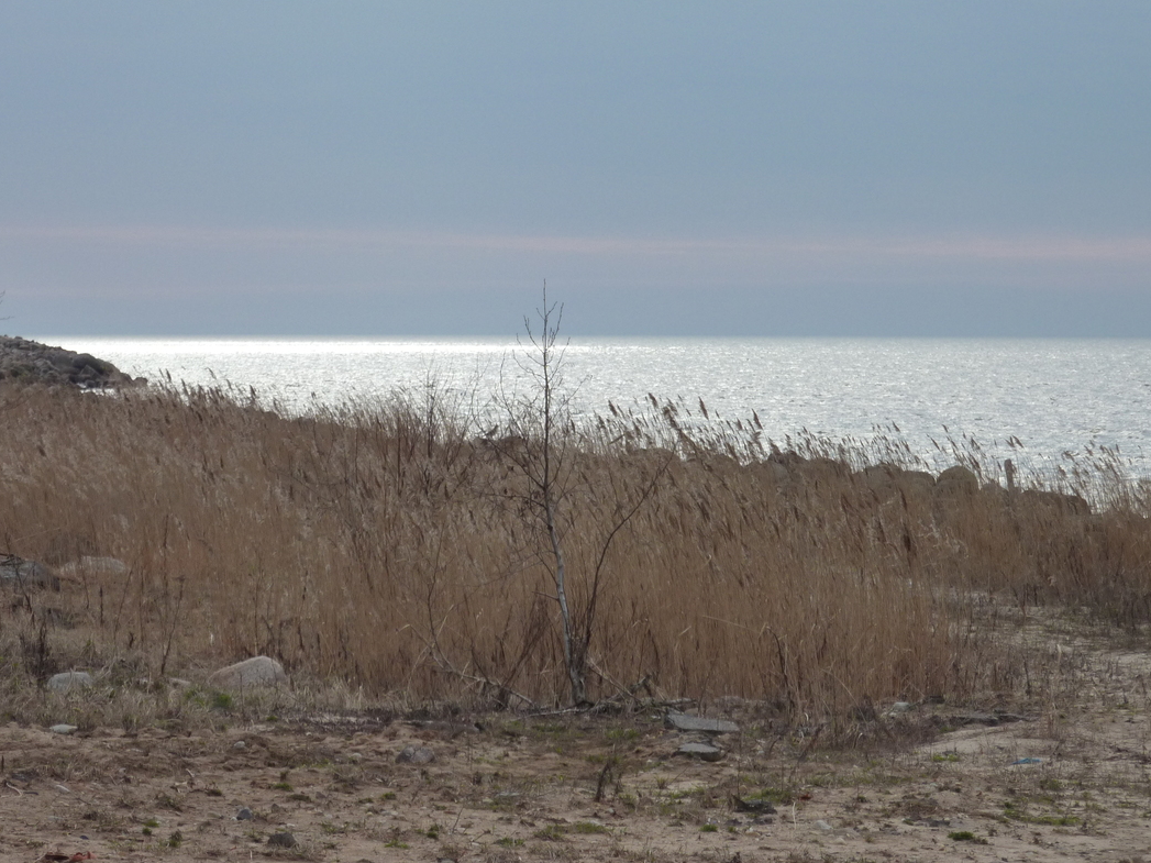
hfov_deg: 12.6
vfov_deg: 9.5
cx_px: 546
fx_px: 5220
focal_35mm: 157
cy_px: 429
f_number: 4.5
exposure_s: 1/500
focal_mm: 22.5
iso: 125
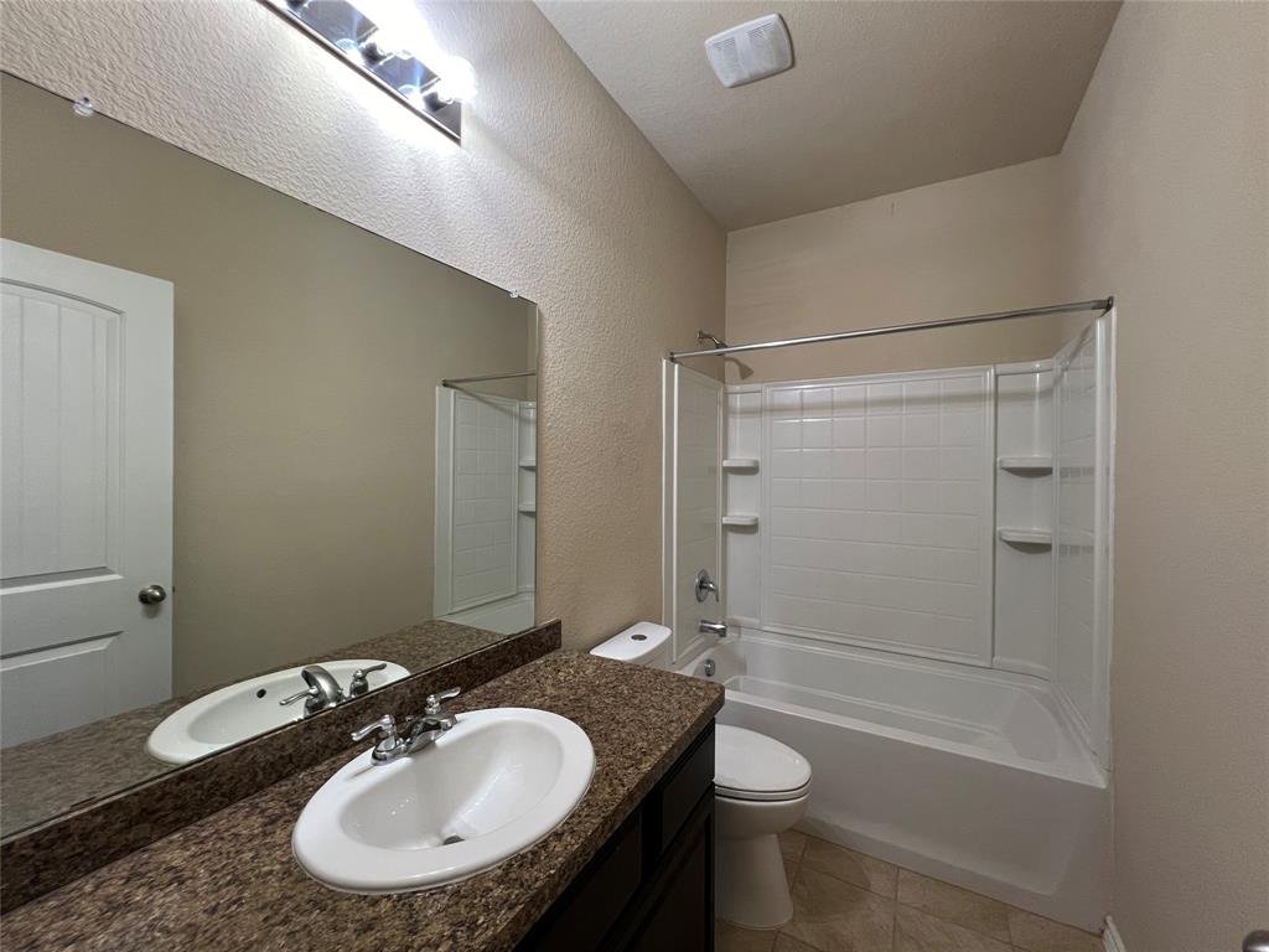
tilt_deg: -0.3
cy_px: 476
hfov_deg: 106.2
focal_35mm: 13
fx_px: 477
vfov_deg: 89.9
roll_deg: +0.0
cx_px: 634
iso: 200
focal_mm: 1.57
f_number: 1.8
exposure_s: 1/60
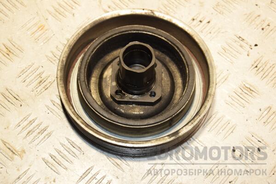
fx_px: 575
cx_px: 138
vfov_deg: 18.2
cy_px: 92
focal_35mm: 75
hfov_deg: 27.0
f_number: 5.6
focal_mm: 50
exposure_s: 1/200
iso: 800
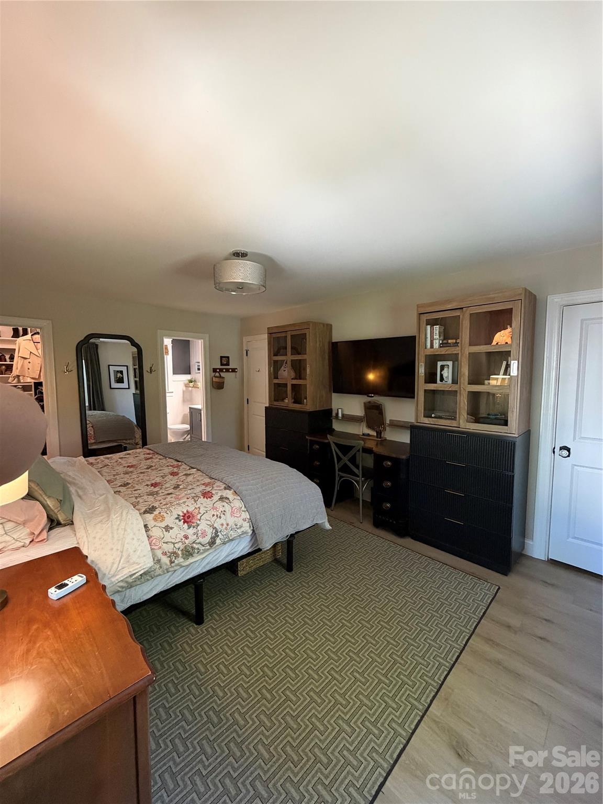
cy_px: 402
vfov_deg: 102.1
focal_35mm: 14
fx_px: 325
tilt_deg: -5.0
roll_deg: -0.6
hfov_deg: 85.7
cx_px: 302
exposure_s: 1/60
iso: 400
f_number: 2.2
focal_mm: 2.22
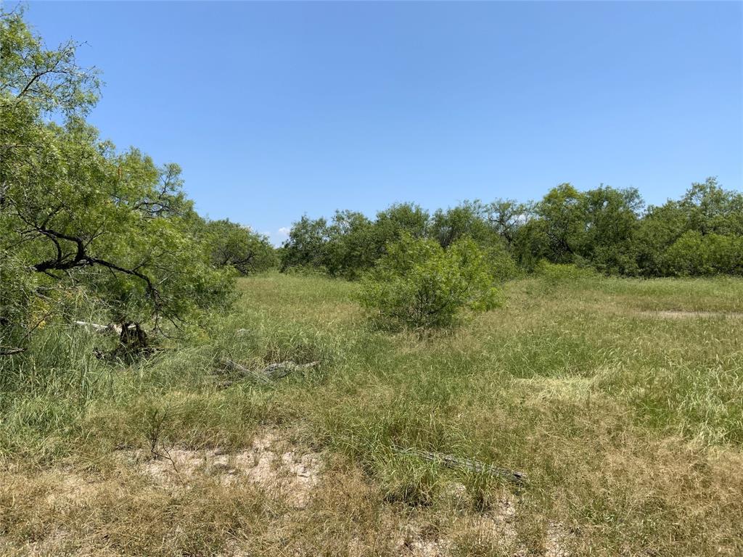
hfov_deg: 61.7
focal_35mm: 29
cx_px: 372
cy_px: 278
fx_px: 622
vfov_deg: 48.2
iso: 20
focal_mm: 3
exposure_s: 1/2427
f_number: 1.8
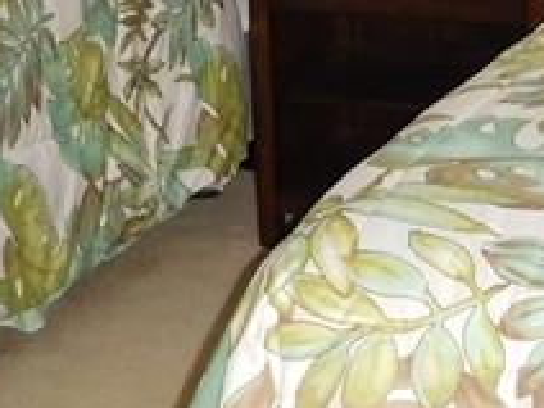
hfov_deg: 16.3
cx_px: 346
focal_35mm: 121
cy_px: -226
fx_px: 1902
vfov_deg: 11.7
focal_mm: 4.5
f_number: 3.4
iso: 560
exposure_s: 1/30
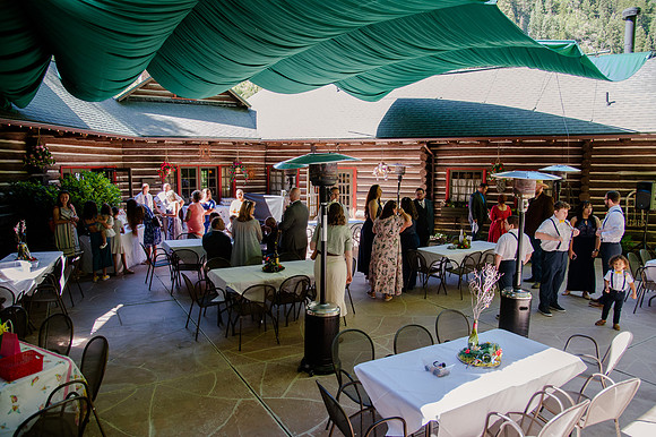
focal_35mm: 24
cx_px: 328
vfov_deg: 53.1
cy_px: 218
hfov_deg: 73.8
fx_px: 437
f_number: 5
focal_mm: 24
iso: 1250
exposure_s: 1/320
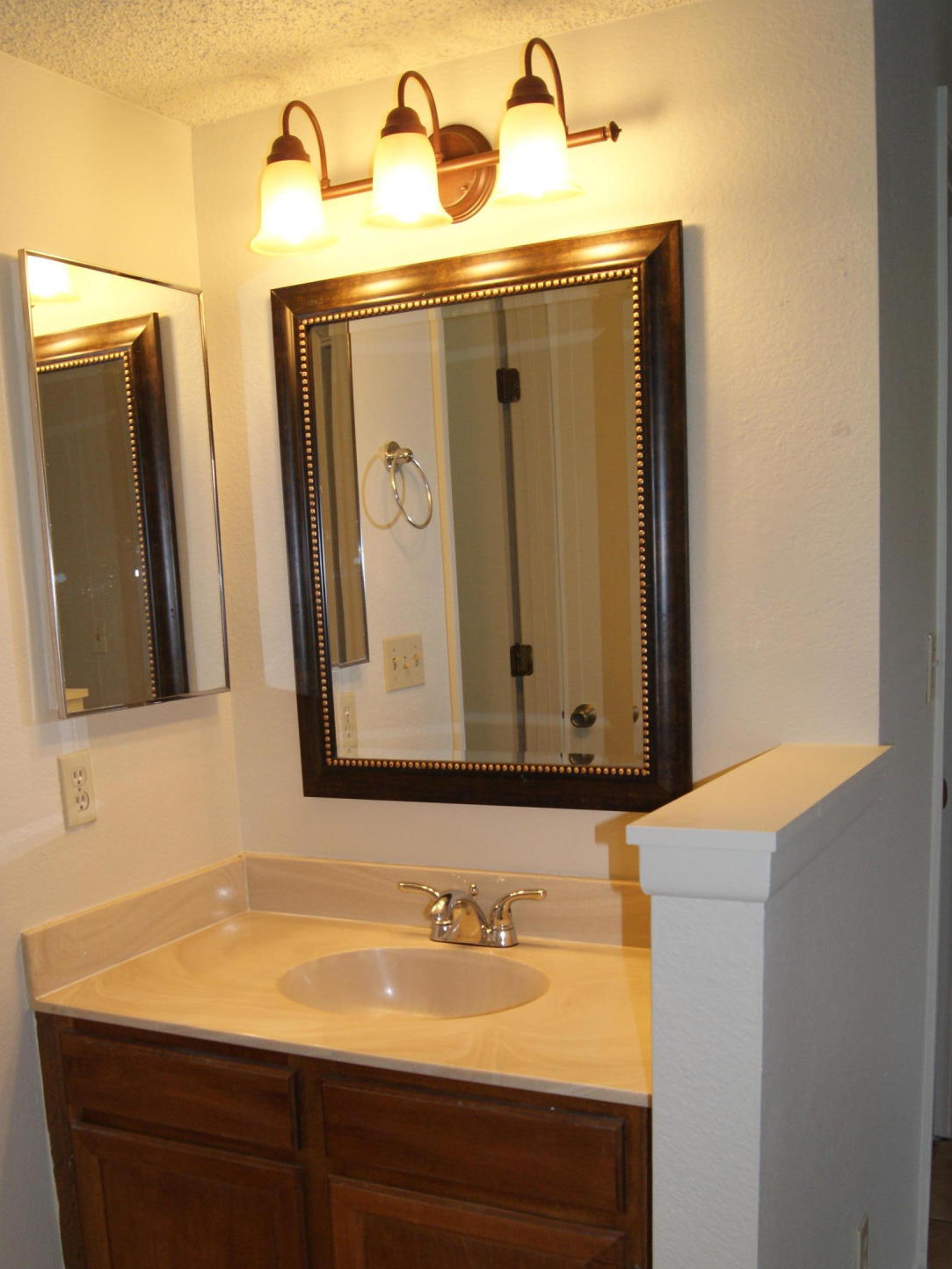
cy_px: 825
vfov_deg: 50.6
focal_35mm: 36
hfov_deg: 39.5
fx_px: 1320
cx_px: 397
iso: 400
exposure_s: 1/60
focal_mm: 18
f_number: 5.6
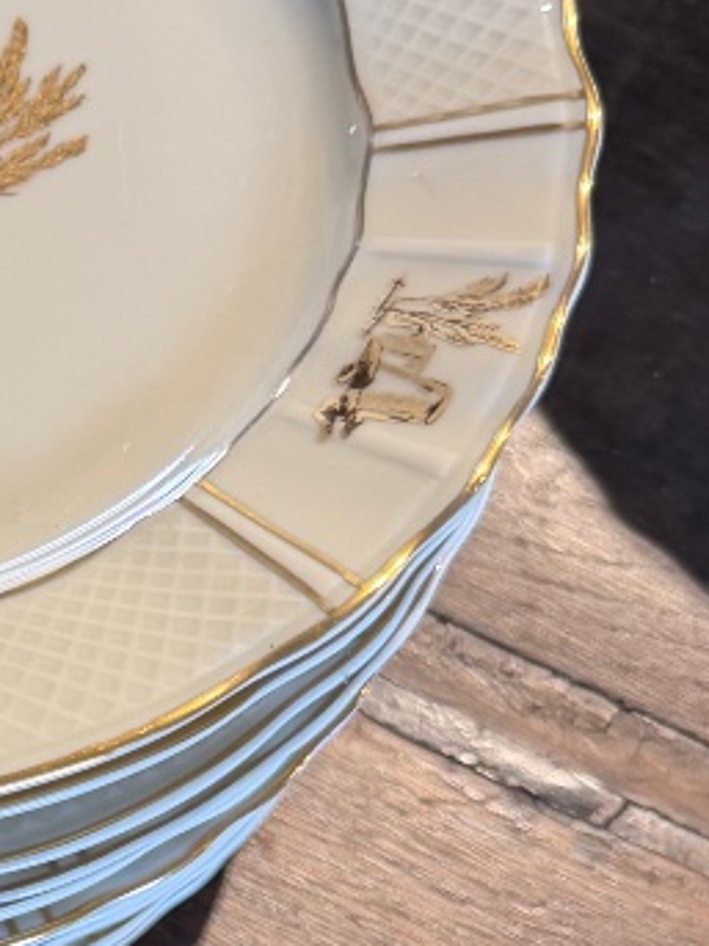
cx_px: -361
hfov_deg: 16.1
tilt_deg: -66.2
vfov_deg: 23.0
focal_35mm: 84
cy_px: 756
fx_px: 2295
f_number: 1.78
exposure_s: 1/100
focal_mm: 6.76
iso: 200
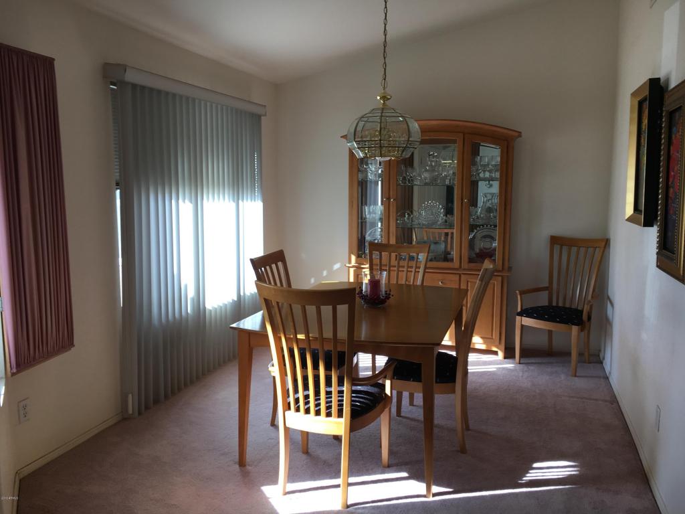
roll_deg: +0.0
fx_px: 574
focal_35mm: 29
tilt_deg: -7.2
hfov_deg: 61.7
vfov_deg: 48.2
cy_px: 257
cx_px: 342
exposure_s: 1/60
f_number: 2.2
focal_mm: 4.15
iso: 25
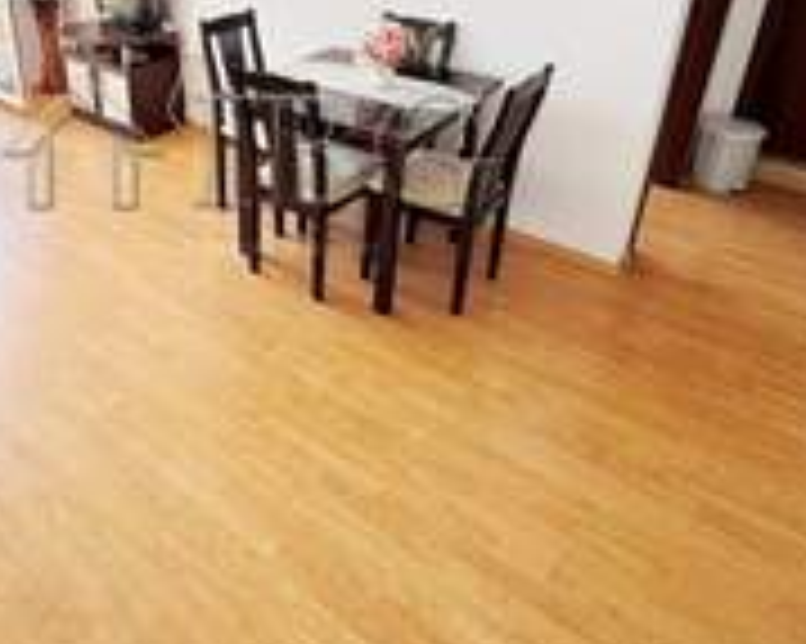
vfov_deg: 48.1
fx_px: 691
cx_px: 248
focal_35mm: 29
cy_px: 164
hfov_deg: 58.6
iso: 80
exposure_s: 1/99
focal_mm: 2.22
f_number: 2.2
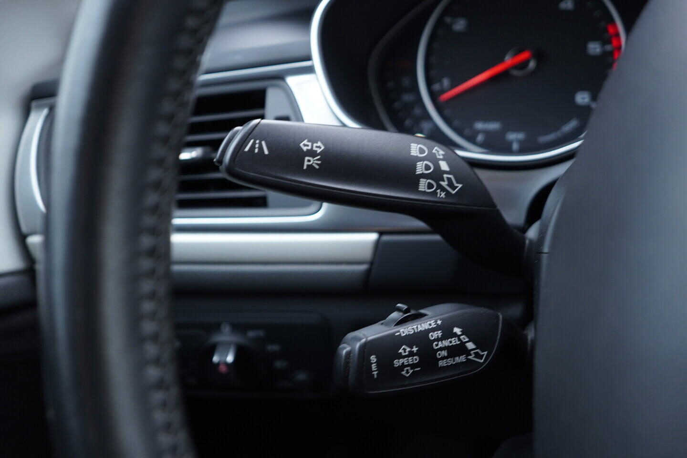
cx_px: 344
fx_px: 687
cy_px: 229
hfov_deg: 53.1
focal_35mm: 36
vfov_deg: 36.9
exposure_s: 1/40
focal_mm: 24
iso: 400
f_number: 2.8
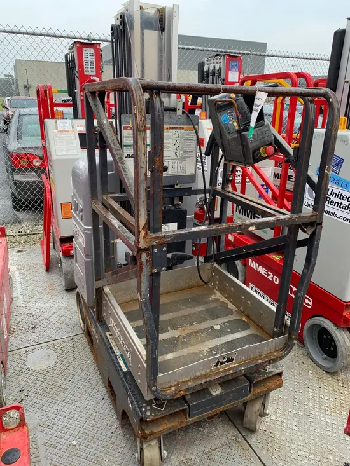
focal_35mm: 26
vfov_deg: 67.3
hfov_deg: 53.1
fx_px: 350
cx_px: 175
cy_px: 233
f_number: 1.8
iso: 25
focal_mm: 4.25
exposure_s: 1/122
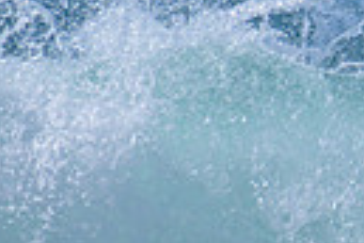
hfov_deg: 0.5
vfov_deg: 0.3
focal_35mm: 4141
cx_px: 905
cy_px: -25
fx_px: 41867
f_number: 11
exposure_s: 1/2000
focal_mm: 800
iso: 720
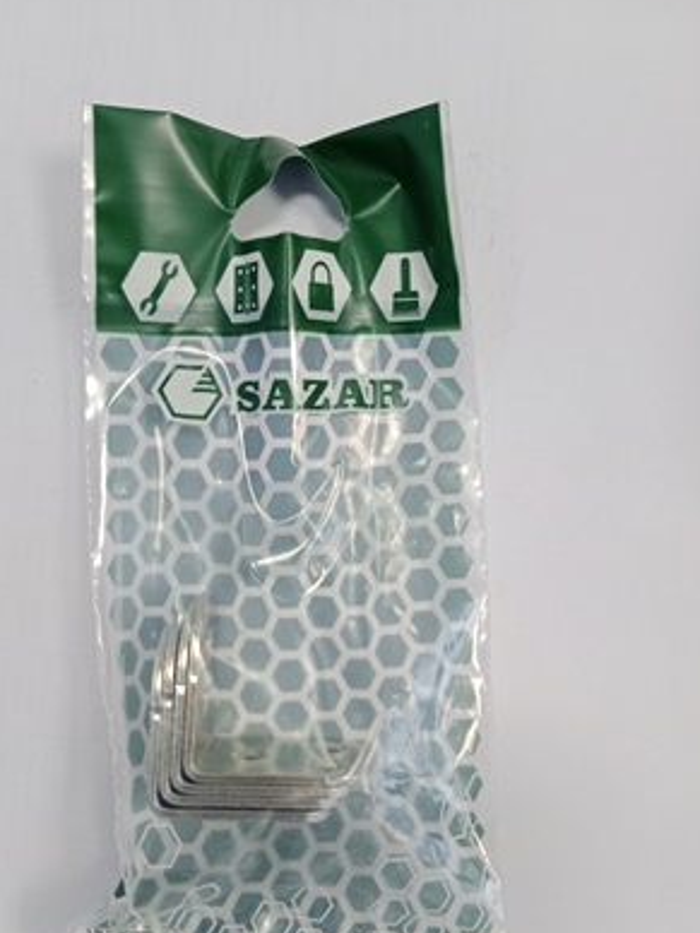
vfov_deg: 59.9
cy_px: 503
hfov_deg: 46.7
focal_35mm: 30
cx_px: 318
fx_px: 809
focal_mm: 3.96
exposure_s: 1/33.3
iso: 784
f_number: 1.8
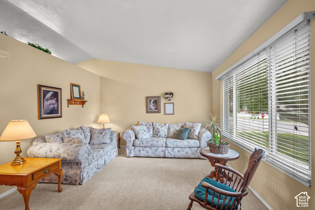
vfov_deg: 75.5
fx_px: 136
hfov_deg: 98.5
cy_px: 105
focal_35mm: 16
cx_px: 158
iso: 500
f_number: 8
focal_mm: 15.5
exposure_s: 1/1.25
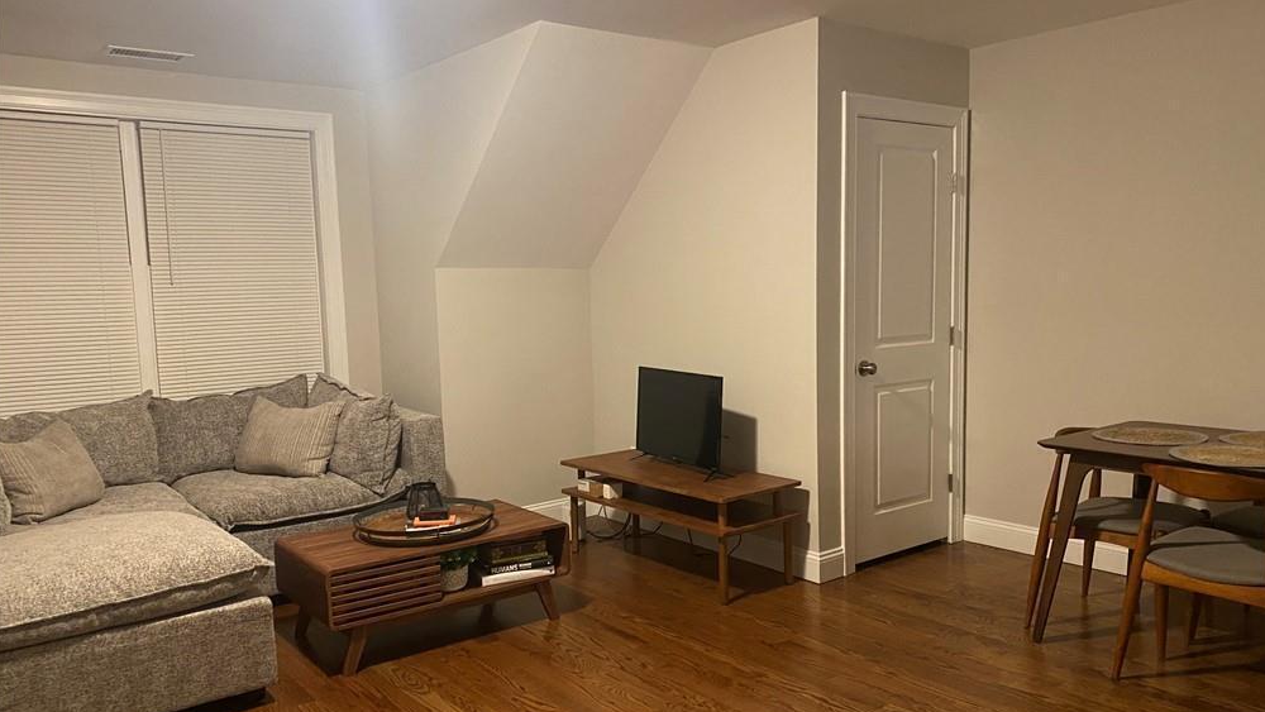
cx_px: 643
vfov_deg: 40.2
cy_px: 383
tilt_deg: -8.8
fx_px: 973
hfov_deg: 66.1
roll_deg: +0.8
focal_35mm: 29
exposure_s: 1/30
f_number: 1.8
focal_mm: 4.25
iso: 500
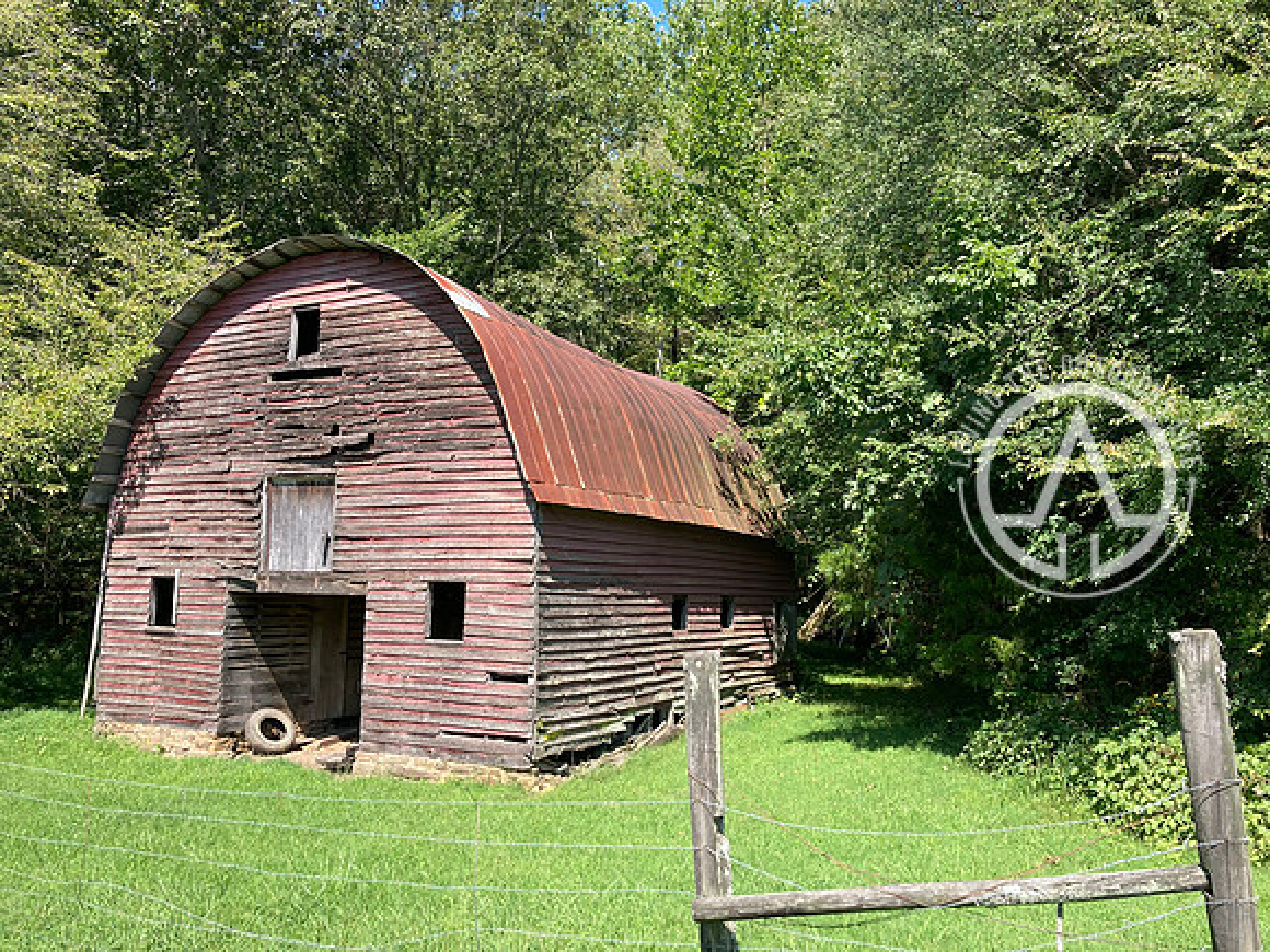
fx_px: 1027
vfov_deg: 49.7
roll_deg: -1.7
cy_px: 476
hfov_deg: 63.4
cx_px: 635
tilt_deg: +7.7
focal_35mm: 28
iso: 20
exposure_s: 1/585
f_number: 1.8
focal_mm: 3.99
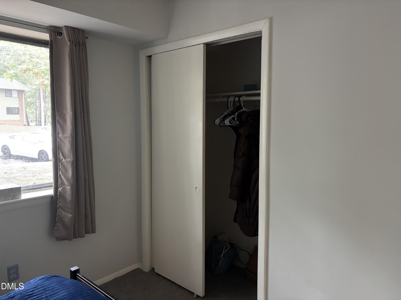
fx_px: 301
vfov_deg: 53.1
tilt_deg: -5.3
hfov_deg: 67.3
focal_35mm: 26
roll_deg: +0.8
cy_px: 150
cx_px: 200
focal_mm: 5.96
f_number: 1.6
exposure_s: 1/30
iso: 640
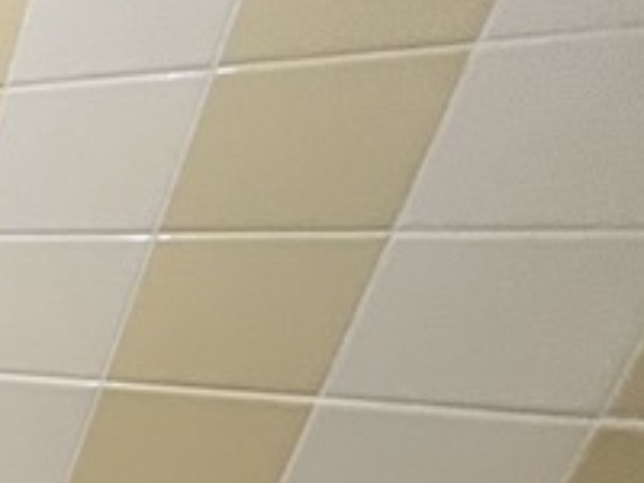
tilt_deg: -28.9
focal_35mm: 52
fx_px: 967
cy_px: 892
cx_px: -602
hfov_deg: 20.3
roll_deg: -7.1
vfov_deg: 19.8
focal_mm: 1.57
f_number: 1.8
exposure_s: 1/120
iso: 160
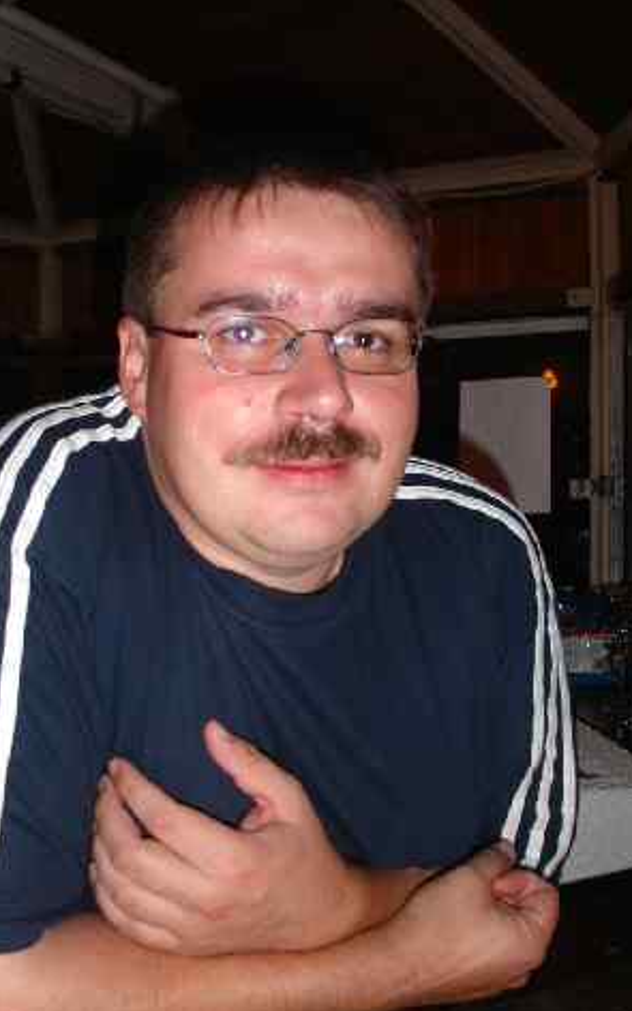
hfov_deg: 31.2
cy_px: 510
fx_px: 1130
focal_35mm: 41
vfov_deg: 48.2
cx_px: 276
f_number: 2.8
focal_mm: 7.8
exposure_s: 1/30
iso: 100
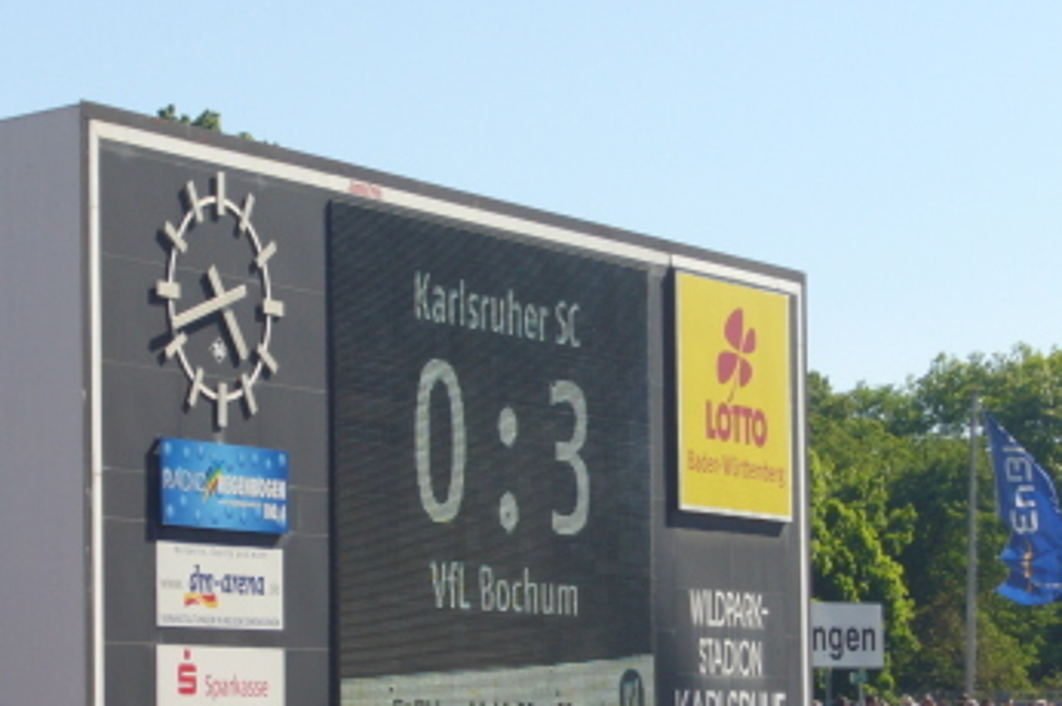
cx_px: 546
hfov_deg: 13.0
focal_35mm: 158
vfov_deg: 8.7
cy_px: 434
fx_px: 4656
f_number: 10
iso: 80
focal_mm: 17.4
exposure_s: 1/100
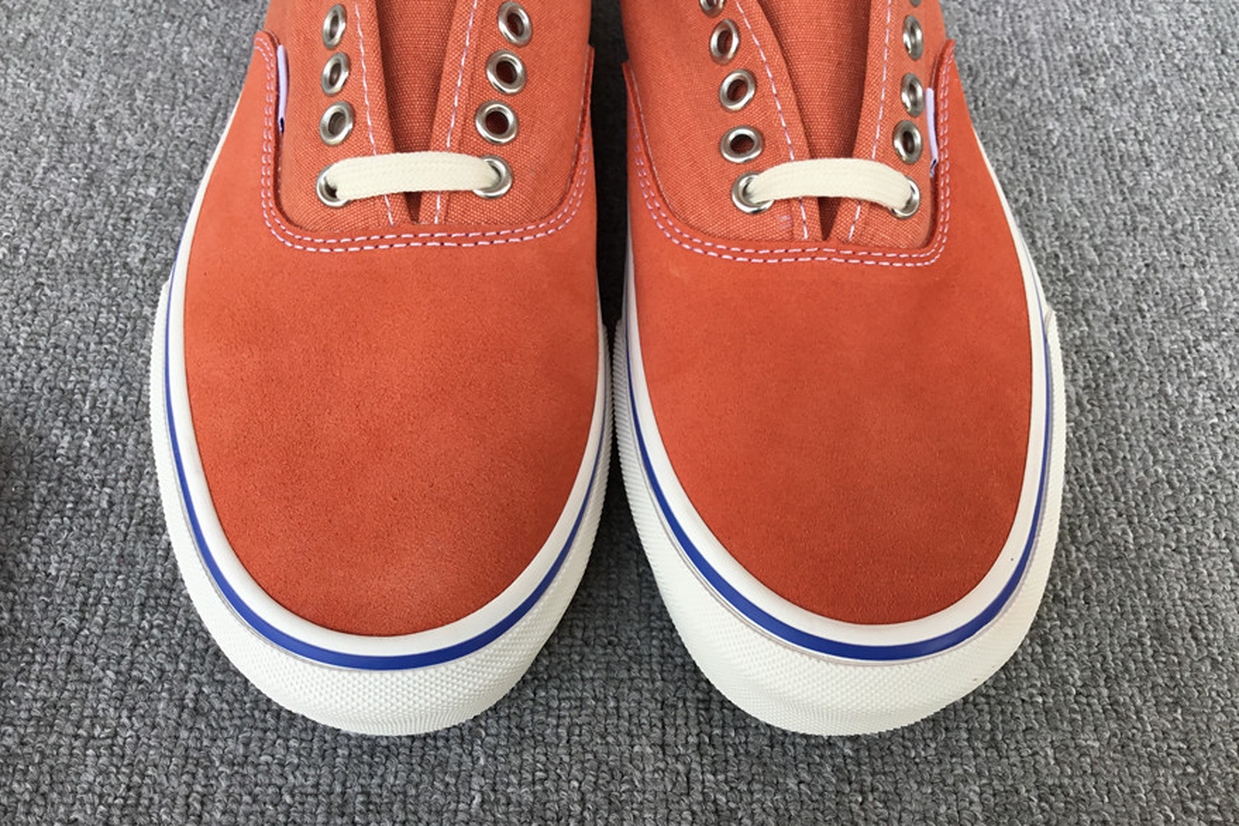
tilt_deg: -56.2
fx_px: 1136
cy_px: 362
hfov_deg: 57.2
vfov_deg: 39.9
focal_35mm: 33
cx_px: 610
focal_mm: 3.3
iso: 25
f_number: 2.4
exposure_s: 1/218
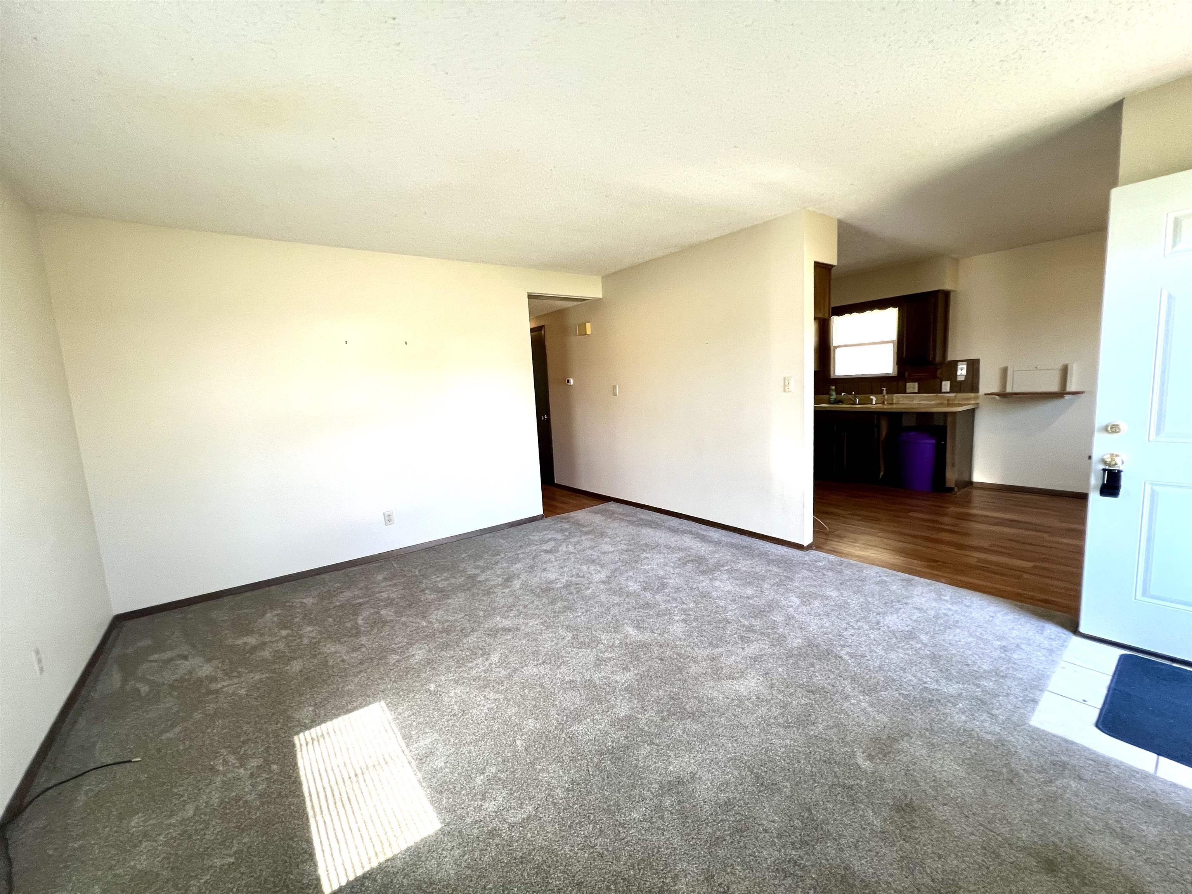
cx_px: 596
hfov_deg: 106.2
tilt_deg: -7.4
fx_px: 448
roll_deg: +4.5
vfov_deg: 89.9
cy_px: 447
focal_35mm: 13
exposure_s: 1/120
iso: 250
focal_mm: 1.57
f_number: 1.8
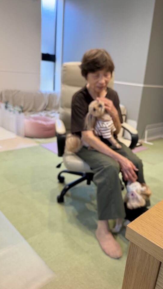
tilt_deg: -17.7
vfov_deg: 69.8
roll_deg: -5.6
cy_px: 148
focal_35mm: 27
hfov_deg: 42.5
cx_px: 105
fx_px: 207
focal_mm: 6.76
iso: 125
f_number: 1.78
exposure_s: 1/50
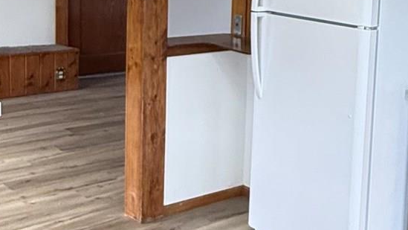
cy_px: 25
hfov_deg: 31.2
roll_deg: -2.7
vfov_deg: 18.5
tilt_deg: -6.7
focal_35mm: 64
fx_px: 692
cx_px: 372
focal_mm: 2.22
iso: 320
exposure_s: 1/120
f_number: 2.2
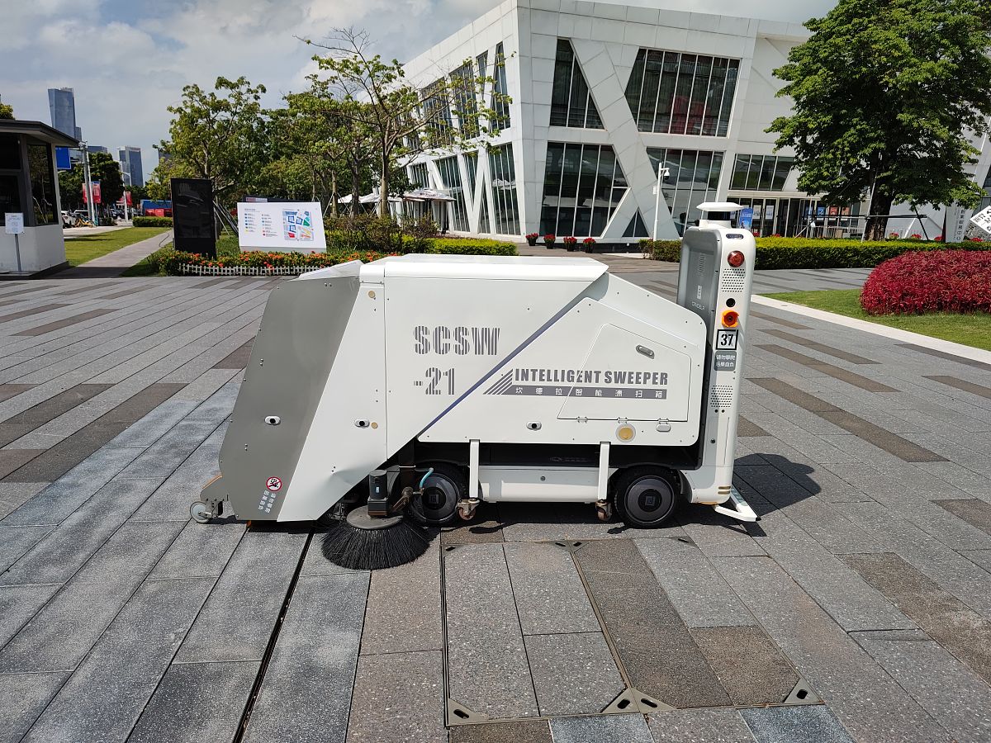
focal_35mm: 24
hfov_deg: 71.6
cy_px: 372
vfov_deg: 56.8
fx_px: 687
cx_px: 496
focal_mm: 6.78
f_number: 1.85
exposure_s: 1/2688
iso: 50
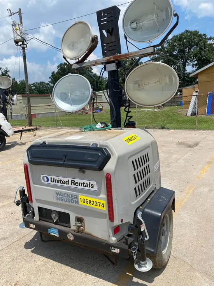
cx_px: 107
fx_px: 214
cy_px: 143
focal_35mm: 26
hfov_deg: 53.1
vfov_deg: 67.3
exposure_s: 1/3610
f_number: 1.8
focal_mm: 4.25
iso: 32
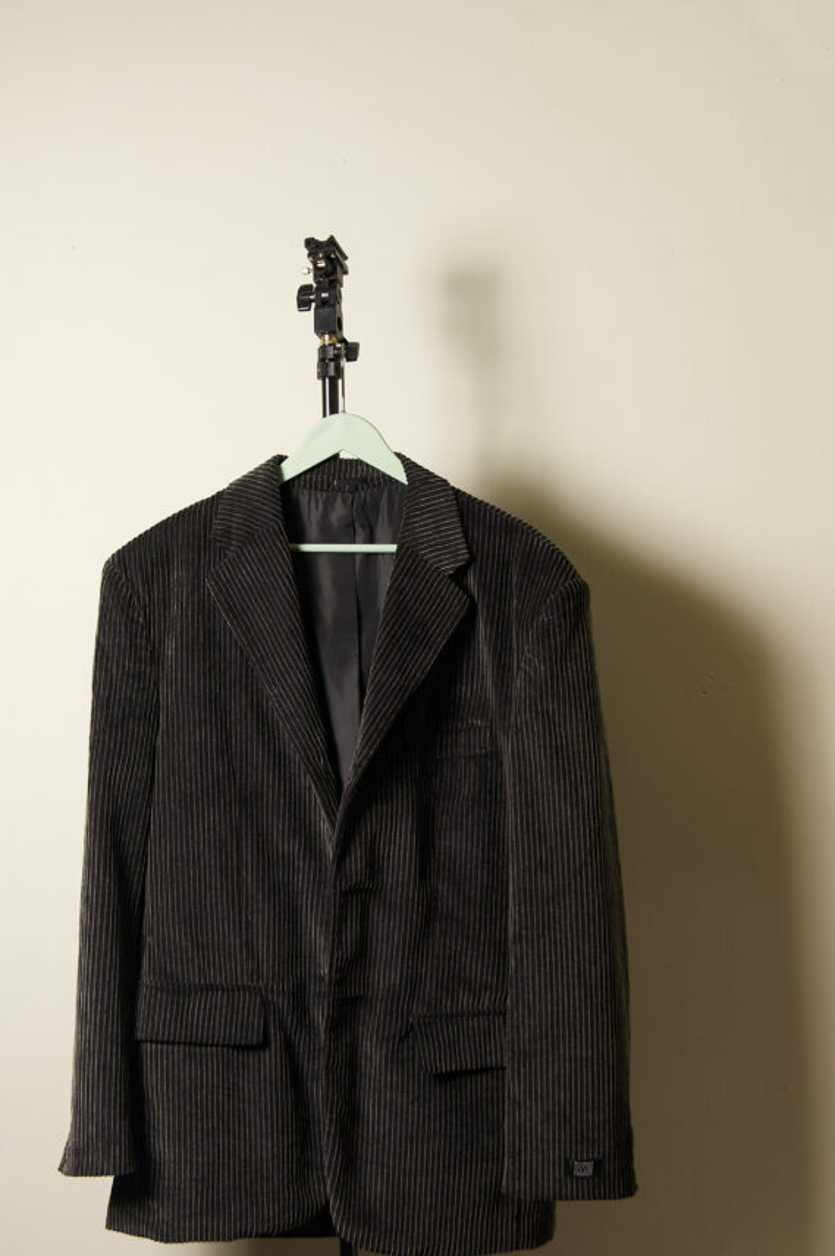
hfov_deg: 22.2
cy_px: 718
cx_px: 346
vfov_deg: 32.9
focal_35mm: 61
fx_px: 2126
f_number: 7.1
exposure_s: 1/200
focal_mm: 34
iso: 200
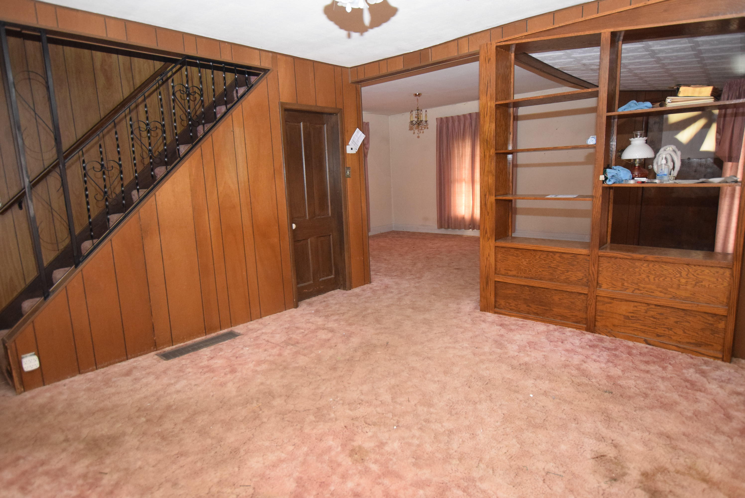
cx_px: 372
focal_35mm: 20
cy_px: 249
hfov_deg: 85.4
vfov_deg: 63.3
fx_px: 404
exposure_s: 1/60
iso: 3200
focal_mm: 13
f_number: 3.5
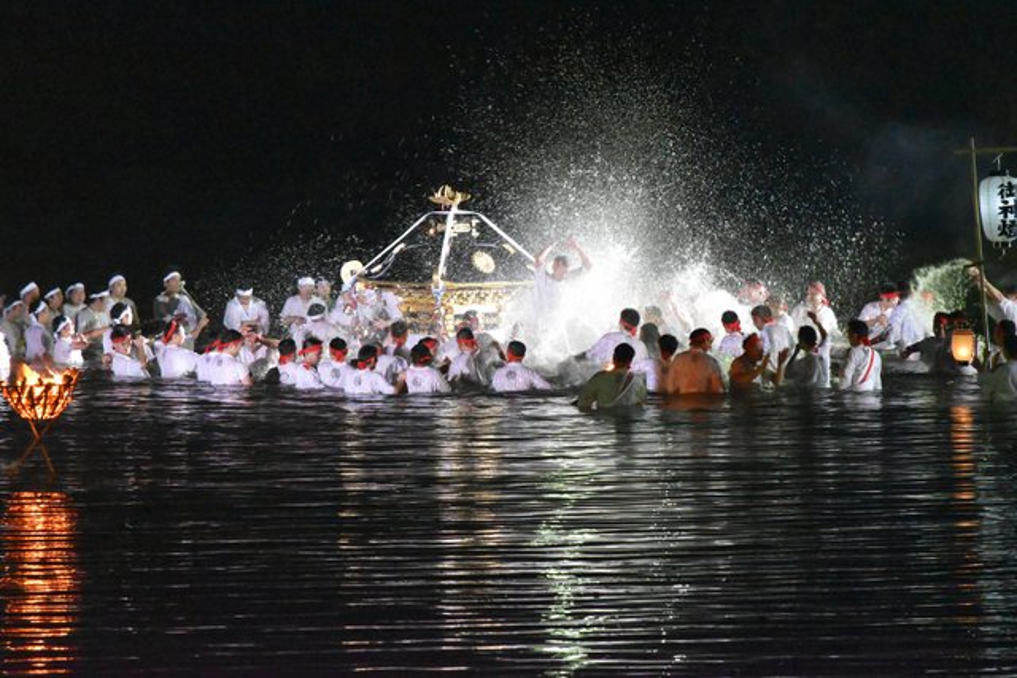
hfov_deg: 6.2
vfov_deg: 4.2
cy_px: 339
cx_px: 508
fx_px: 9324
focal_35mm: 330
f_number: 5.3
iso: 12800
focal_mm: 220
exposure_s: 1/125
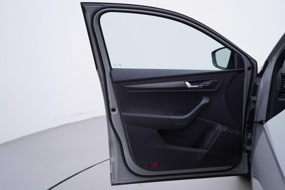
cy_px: 95
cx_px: 142
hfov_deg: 53.1
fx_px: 285
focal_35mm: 36
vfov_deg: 36.9
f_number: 3.5
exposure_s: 1/60
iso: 125
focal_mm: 24
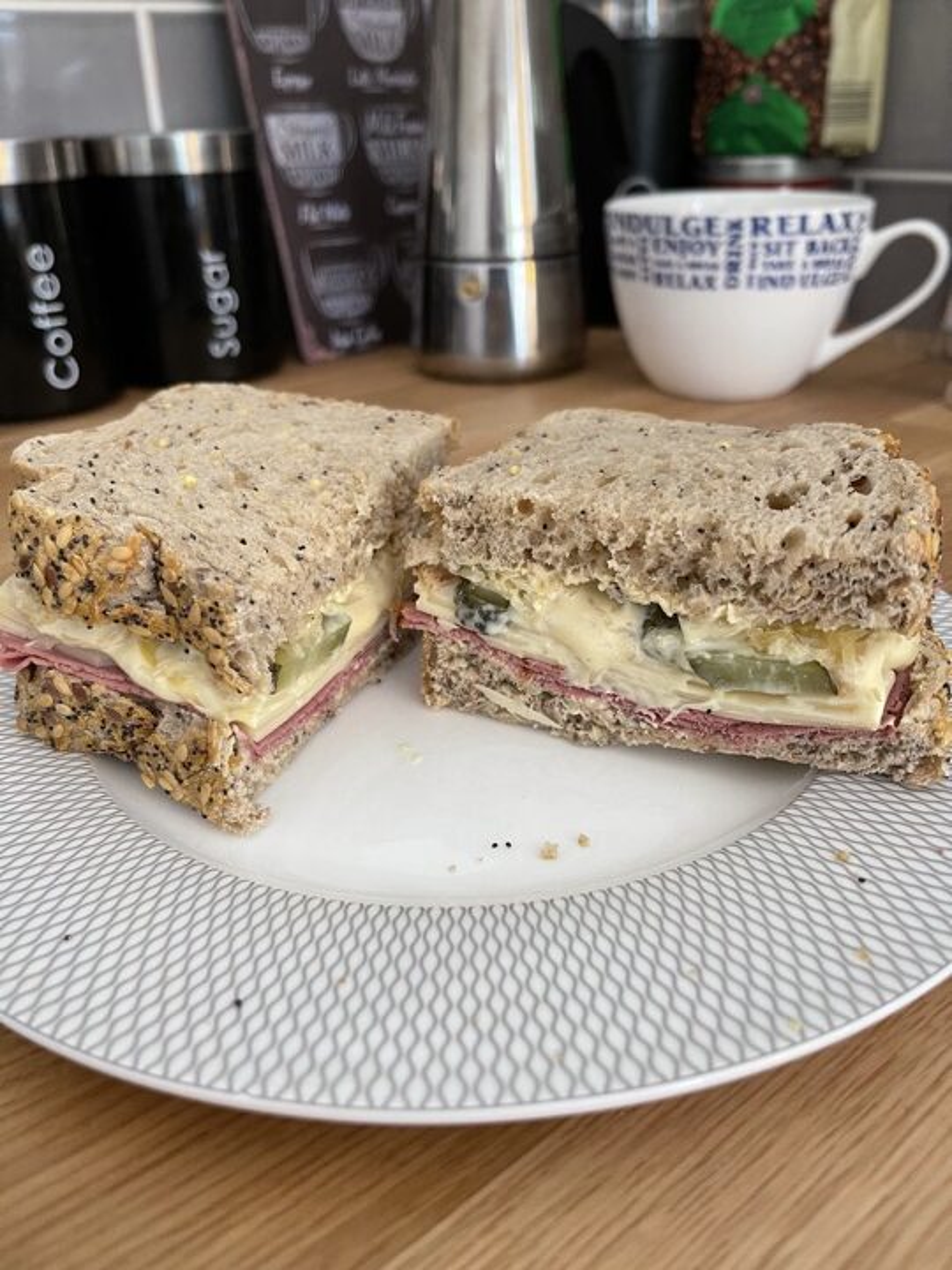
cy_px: 635
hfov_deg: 53.1
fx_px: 953
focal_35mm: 26
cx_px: 476
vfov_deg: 67.3
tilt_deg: -27.5
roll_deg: +2.0
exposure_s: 1/50
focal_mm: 5.1
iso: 200
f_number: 1.6
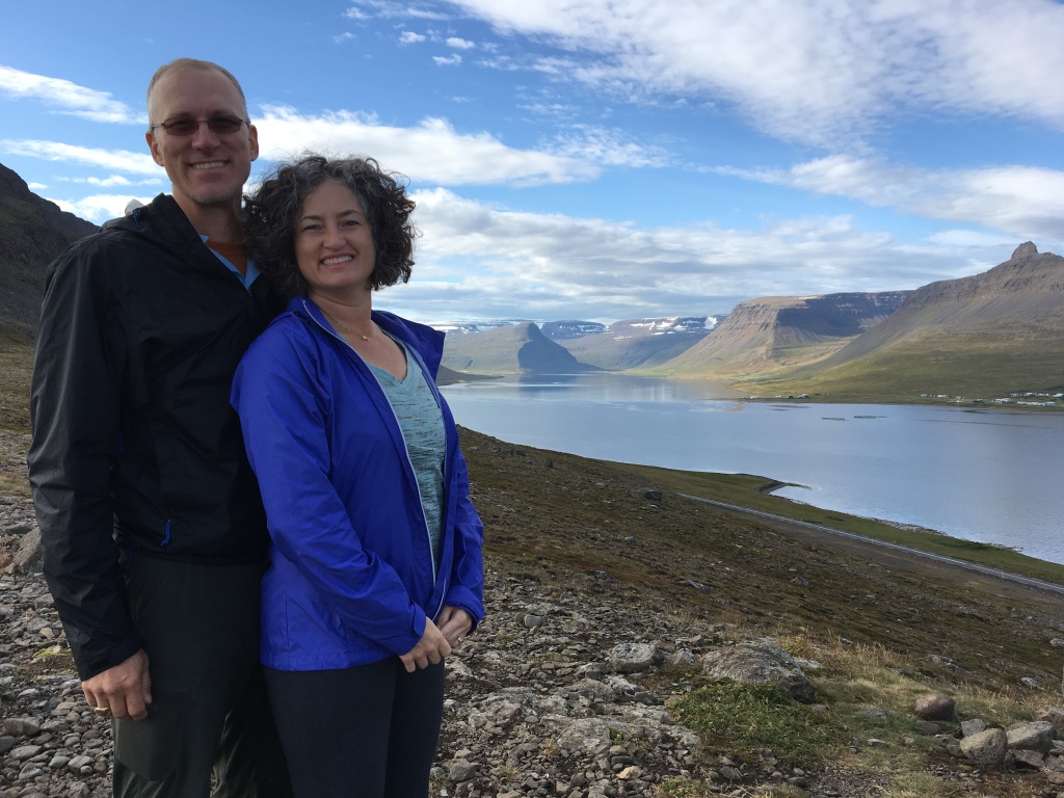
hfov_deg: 61.7
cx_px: 532
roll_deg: +0.6
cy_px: 399
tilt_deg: -2.7
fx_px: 891
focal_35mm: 29
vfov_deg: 48.2
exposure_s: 1/938
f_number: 2.2
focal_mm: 4.15
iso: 25
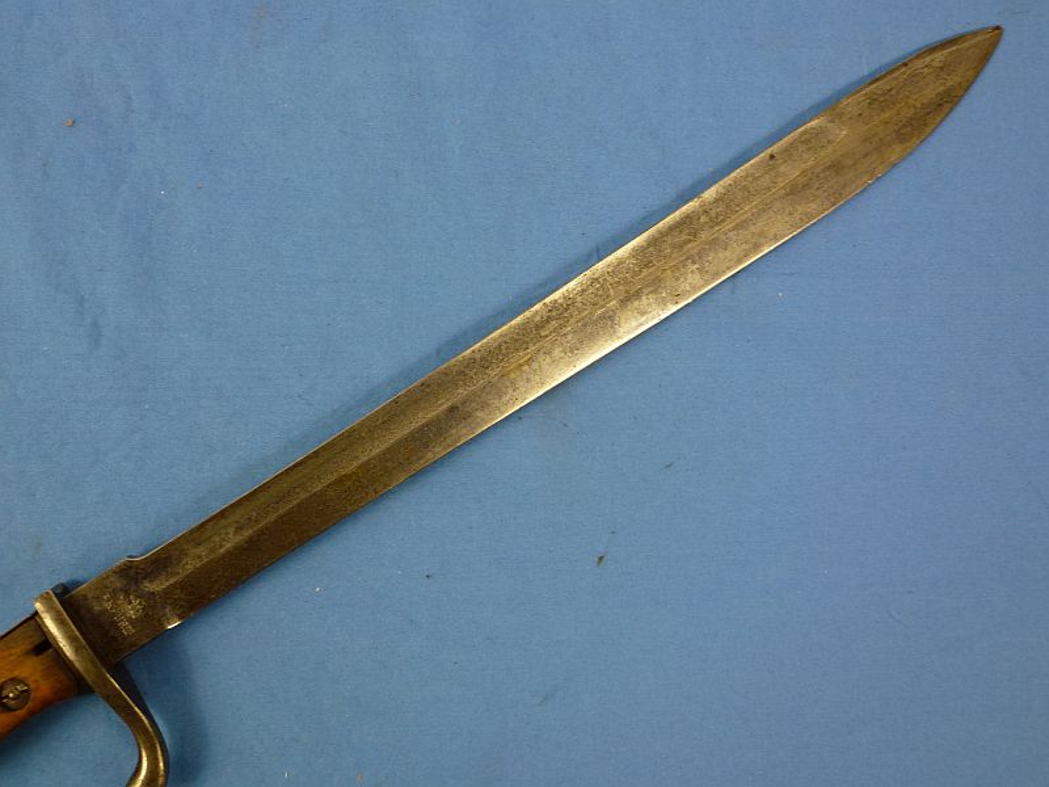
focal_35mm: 30
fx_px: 909
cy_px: 394
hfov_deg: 60.0
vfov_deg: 46.8
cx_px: 524
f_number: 3.5
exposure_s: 1/60
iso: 160
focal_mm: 5.4
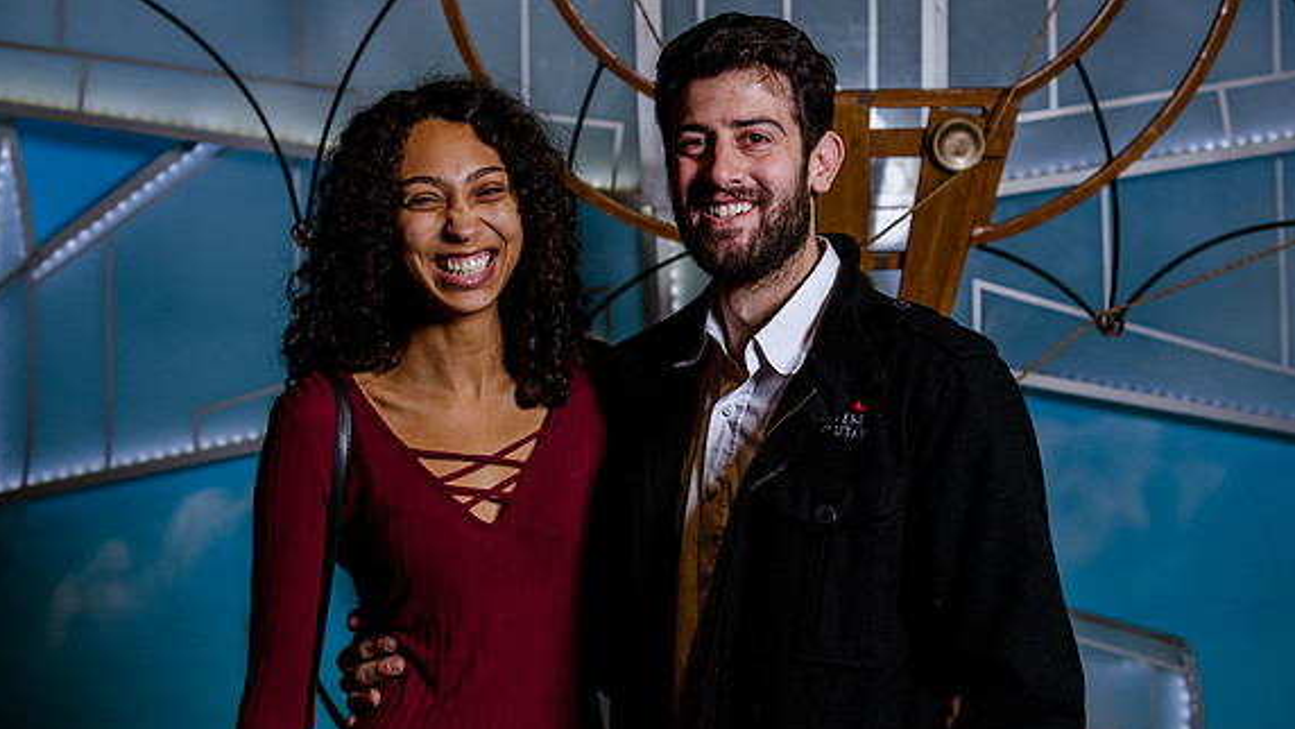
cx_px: 648
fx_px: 2129
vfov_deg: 19.3
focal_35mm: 62
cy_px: 215
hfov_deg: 33.8
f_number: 4
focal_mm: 45
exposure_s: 1/125
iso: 400
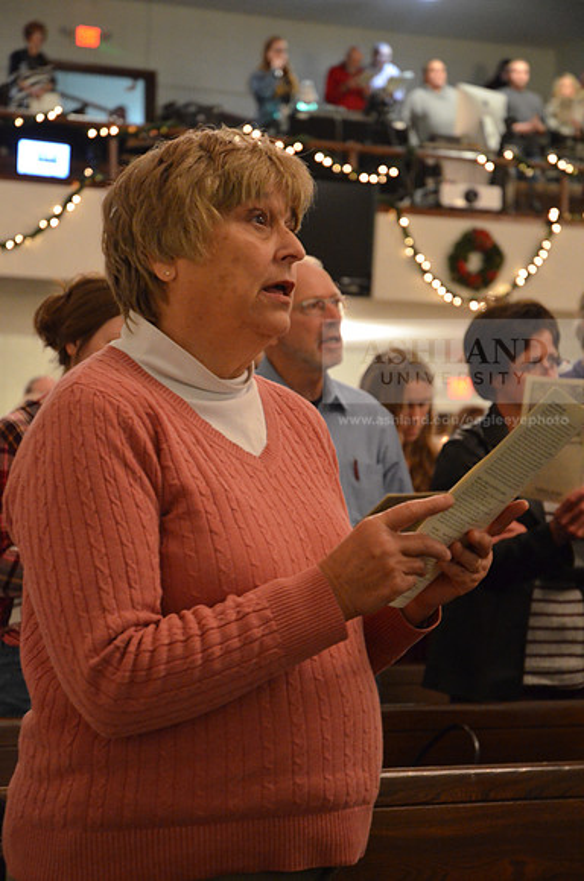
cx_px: 292
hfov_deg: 15.1
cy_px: 440
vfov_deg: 22.7
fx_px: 2200
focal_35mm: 90
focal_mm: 60
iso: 3200
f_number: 4.5
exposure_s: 1/20
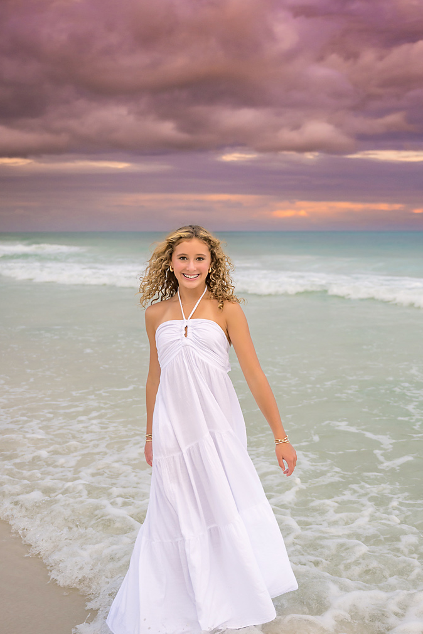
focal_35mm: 47
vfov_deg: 42.1
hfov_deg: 28.7
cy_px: 307
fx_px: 824
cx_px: 270
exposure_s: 1/800
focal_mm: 31.5
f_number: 2.8
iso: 500
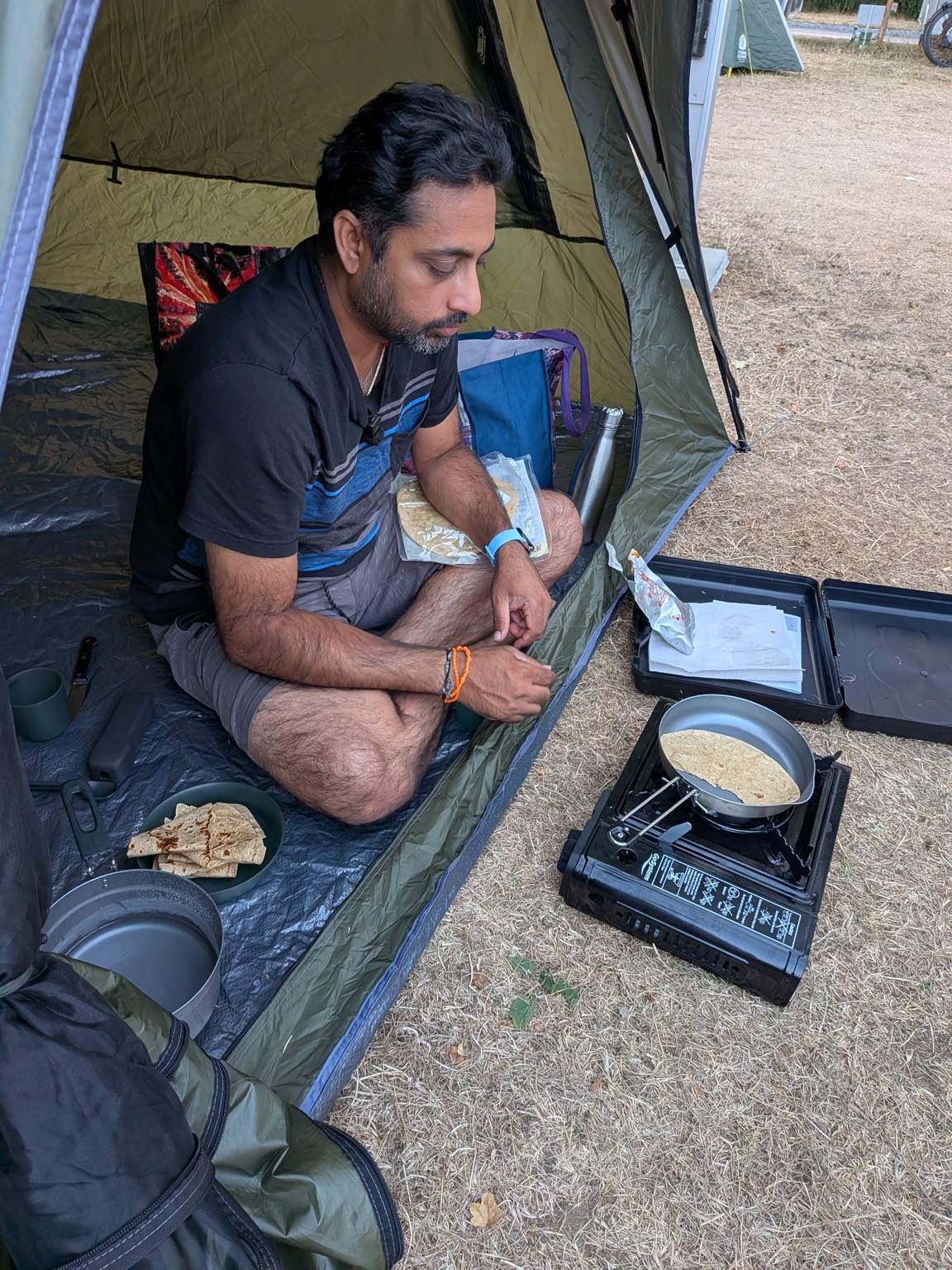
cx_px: 476
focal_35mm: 24
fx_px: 880
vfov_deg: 71.6
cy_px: 635
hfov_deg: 56.8
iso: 33
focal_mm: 4.53
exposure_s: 1/100
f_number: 1.7
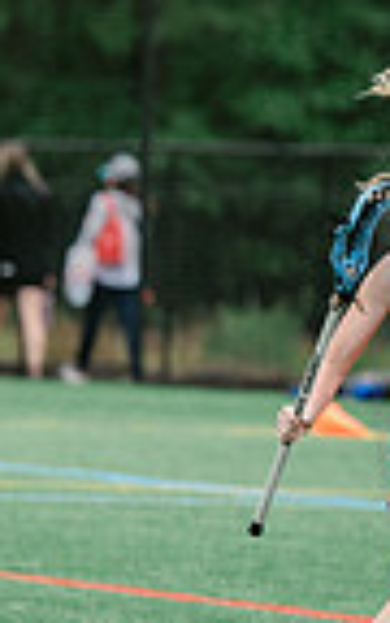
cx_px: 942
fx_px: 13741
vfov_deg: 2.6
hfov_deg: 1.6
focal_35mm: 808
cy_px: 217
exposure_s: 1/640
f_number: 3.2
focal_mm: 170
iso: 250
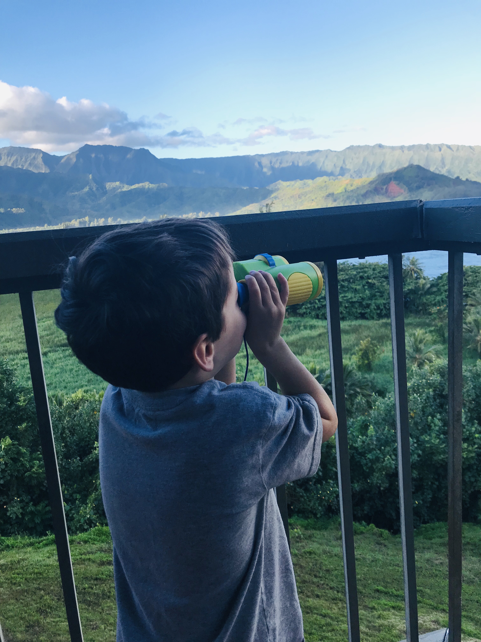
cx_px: 240
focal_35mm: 28
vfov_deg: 63.4
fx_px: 519
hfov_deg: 49.7
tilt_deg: -10.2
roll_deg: +3.3
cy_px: 321
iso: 20
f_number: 1.8
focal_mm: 3.99
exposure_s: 1/587
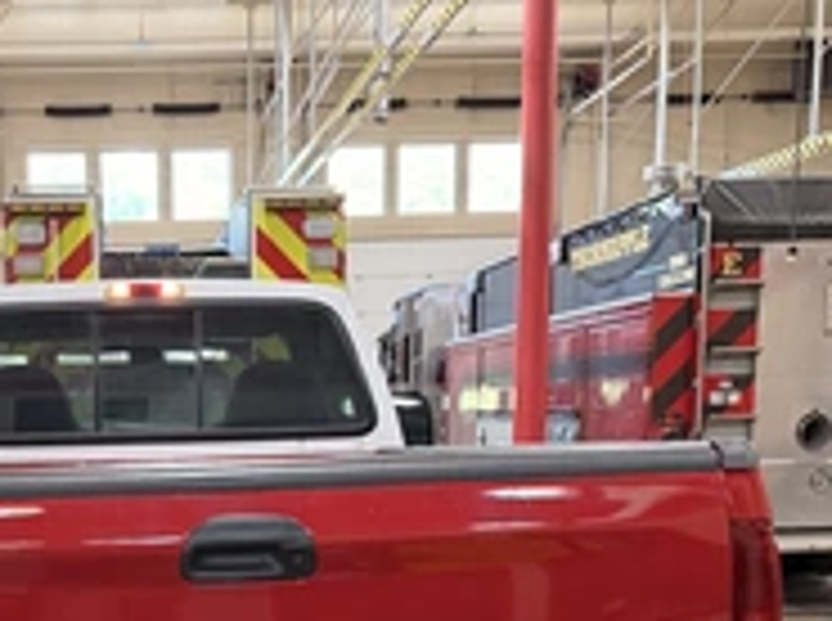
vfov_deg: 26.1
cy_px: 662
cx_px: 171
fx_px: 1247
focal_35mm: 52
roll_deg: +3.7
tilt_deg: -7.8
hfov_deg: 35.7
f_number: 1.78
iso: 500
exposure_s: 1/60
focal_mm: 6.76
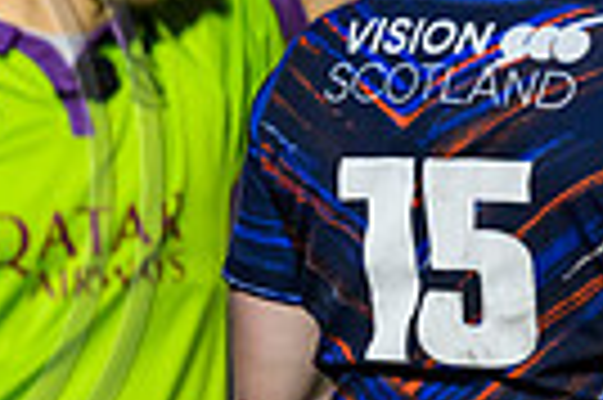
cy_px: 183
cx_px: -416
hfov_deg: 1.1
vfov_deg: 0.7
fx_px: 31903
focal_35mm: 1907
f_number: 2.8
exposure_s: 1/1600
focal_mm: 400
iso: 5000
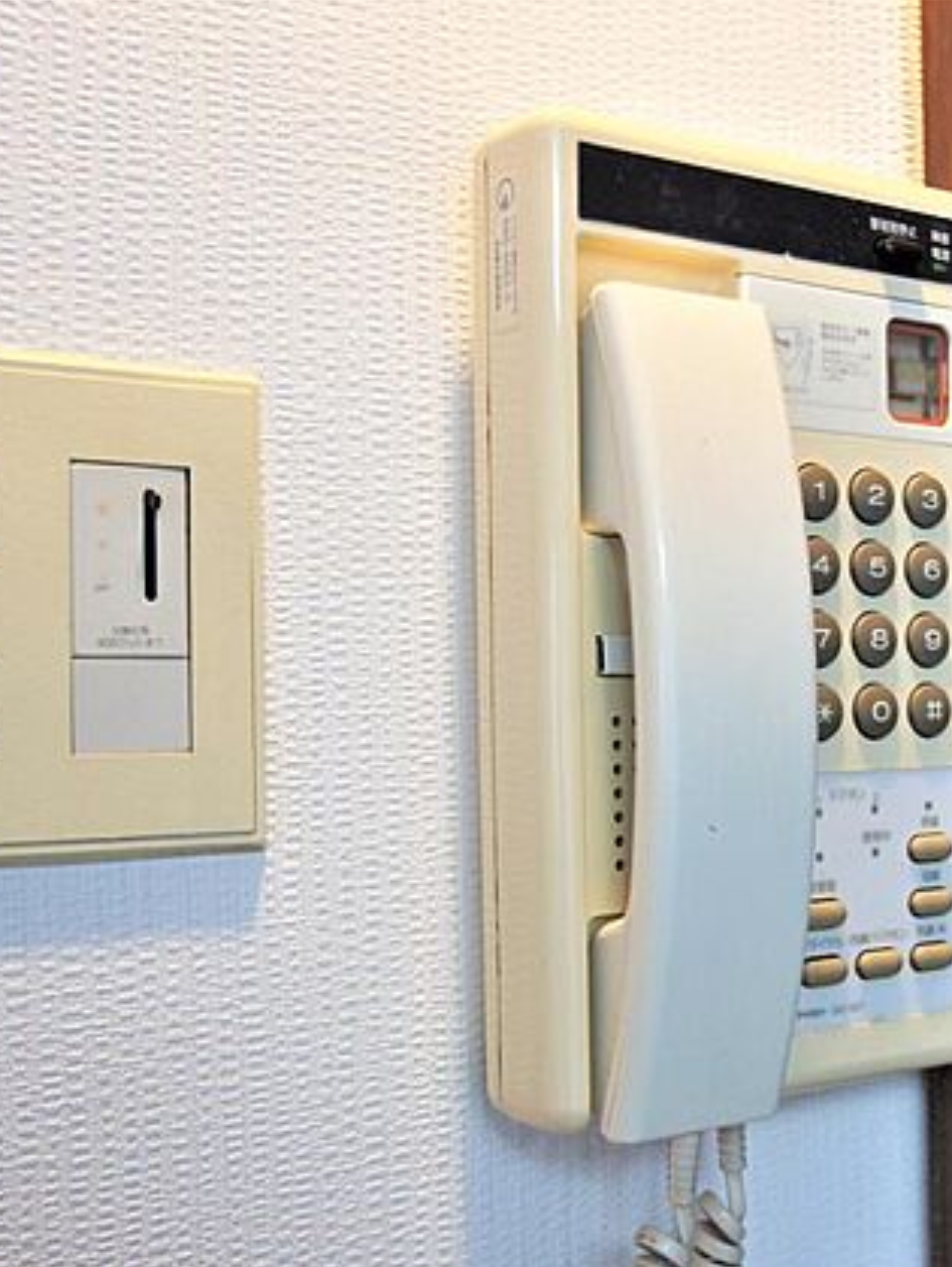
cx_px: 728
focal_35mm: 44
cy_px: 641
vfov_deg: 42.9
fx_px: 1611
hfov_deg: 32.2
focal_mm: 20
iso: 320
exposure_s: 1/40
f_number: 4.5
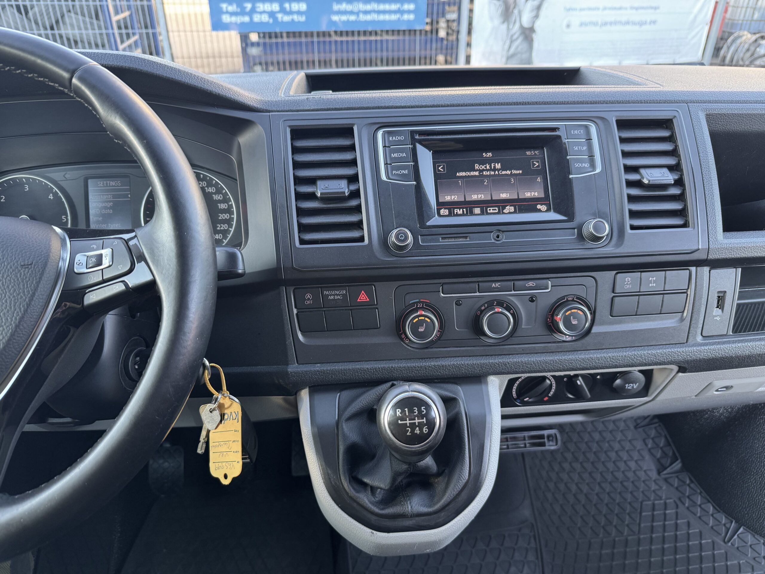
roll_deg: +0.4
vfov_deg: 56.8
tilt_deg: -29.8
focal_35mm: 24
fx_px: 530
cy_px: 287
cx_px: 382
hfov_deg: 71.6
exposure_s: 1/61
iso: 200
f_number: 1.78
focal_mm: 6.76
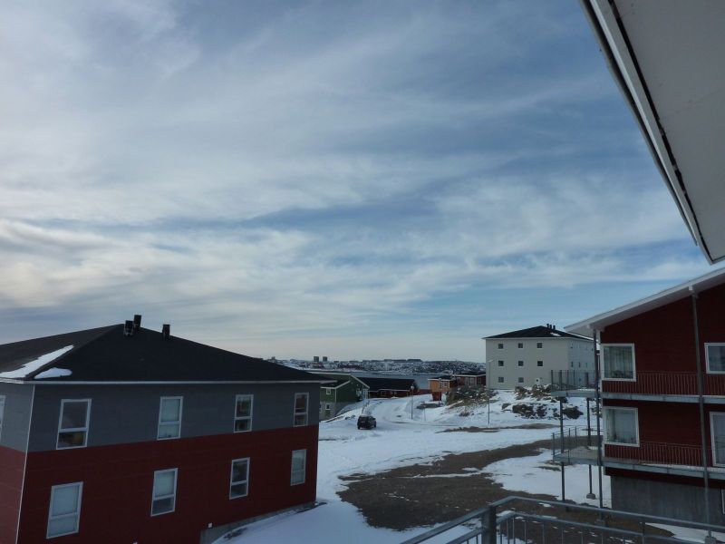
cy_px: 272
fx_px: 524
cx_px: 362
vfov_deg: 54.9
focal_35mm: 25
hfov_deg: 69.4
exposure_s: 1/640
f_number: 5.6
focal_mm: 4.1
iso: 125
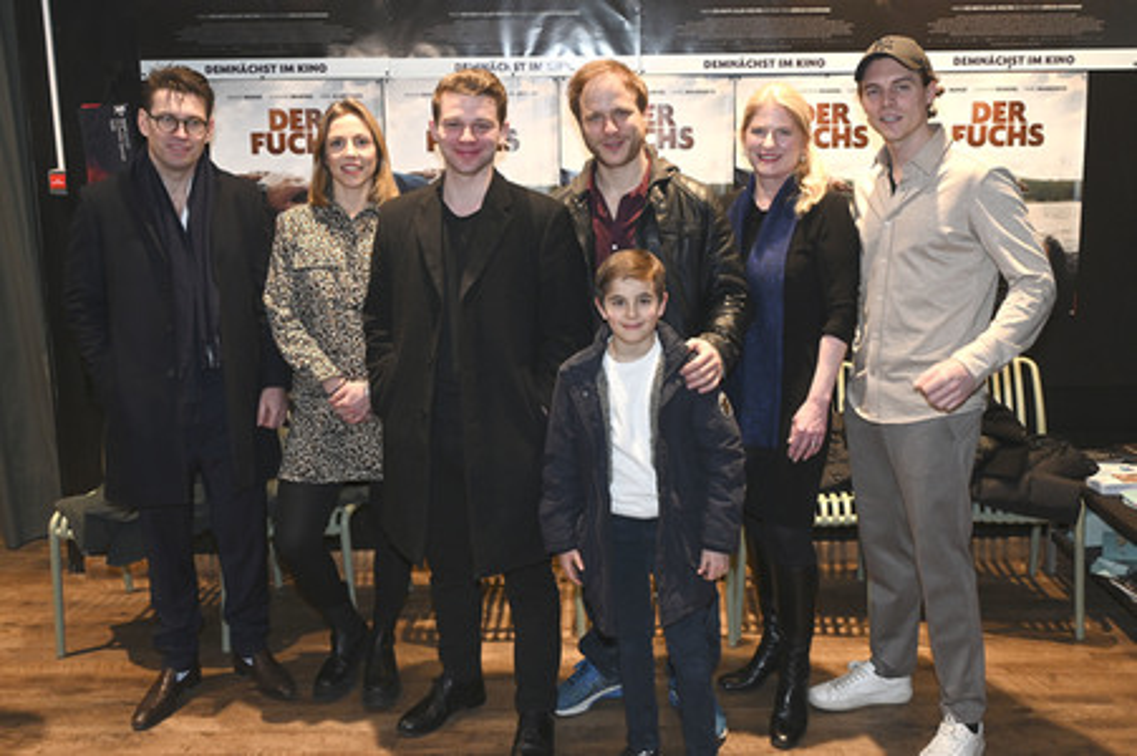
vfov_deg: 44.9
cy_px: 378
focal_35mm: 29
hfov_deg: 63.7
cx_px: 568
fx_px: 915
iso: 1250
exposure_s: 1/125
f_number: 4.5
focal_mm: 29
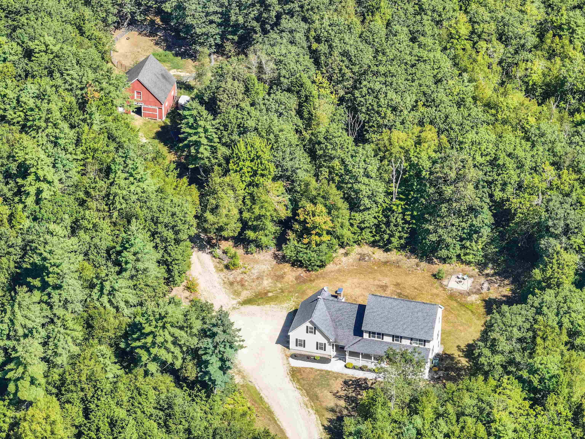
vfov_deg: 8.9
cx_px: 292
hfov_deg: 11.9
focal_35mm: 166
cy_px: 220
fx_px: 2805
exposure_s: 1/240
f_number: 3.4
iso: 100
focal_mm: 30.71
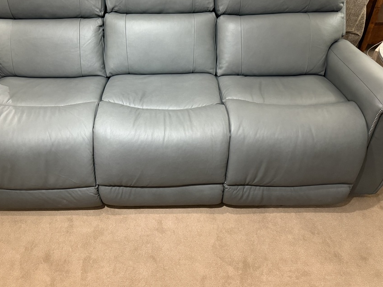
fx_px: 376
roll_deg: +1.0
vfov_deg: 41.2
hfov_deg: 53.8
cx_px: 166
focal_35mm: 34
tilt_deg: -36.1
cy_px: 92
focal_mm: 6.76
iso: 500
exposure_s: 1/60
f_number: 1.78
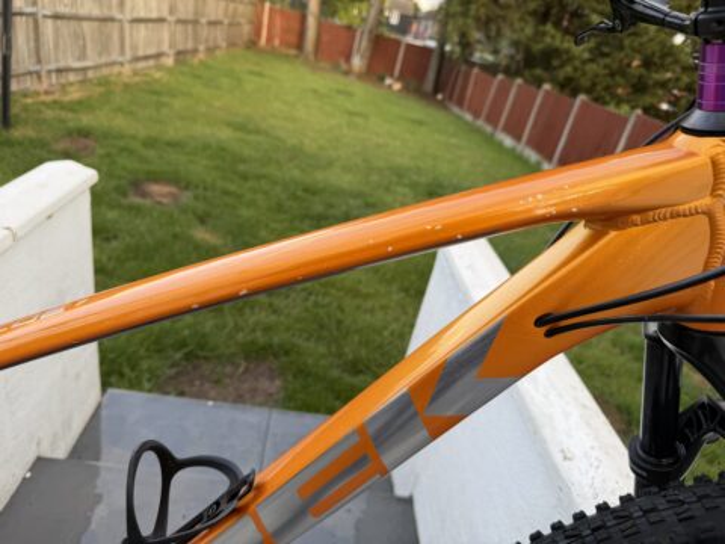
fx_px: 503
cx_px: 362
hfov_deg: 71.6
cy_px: 272
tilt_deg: -25.9
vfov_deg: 56.8
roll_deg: -12.5
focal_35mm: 24
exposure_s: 1/186
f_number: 1.78
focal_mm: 6.76
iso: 64
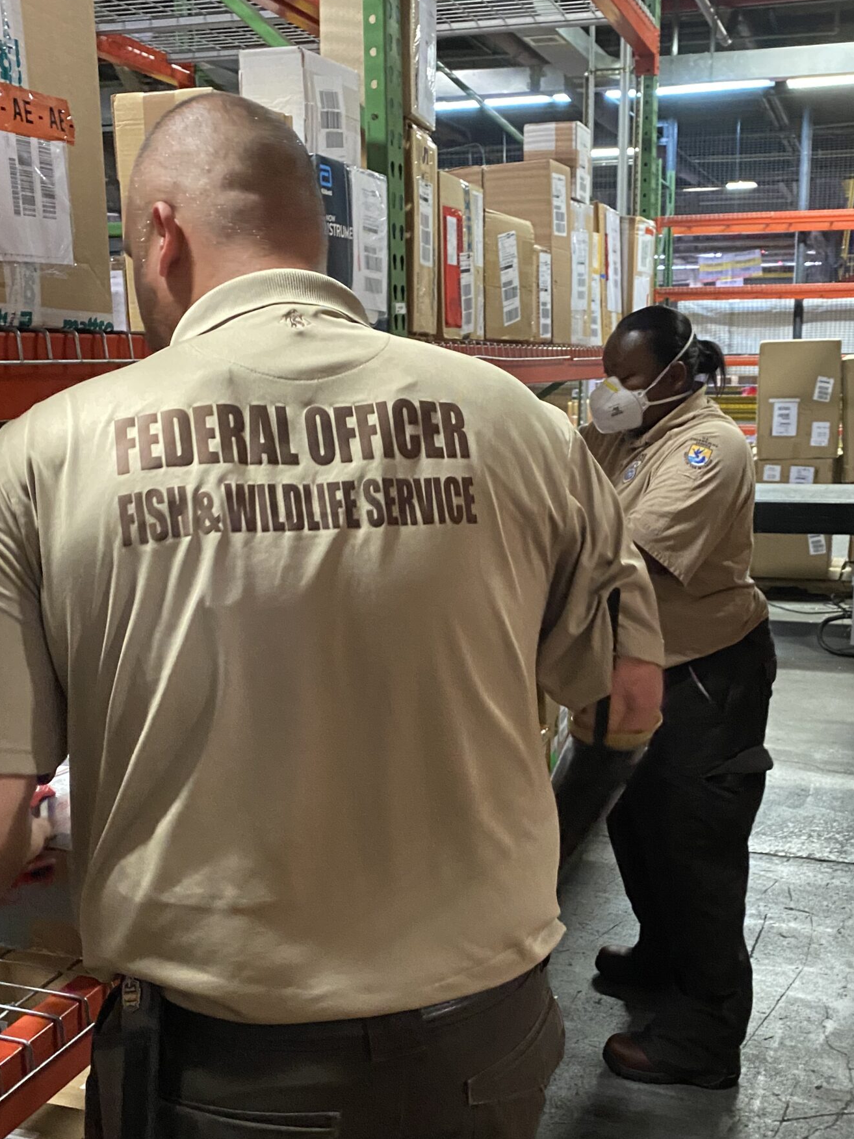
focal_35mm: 38
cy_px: 656
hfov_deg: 37.6
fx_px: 1250
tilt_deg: -13.1
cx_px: 513
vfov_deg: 48.8
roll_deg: +2.4
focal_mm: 4.25
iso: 500
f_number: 1.8
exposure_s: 1/40
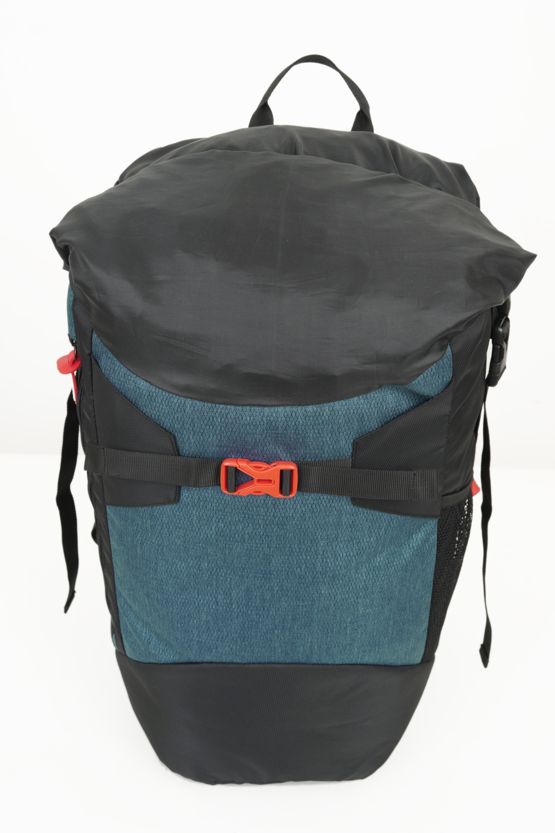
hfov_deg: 27.0
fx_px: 1156
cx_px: 278
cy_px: 416
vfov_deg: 39.6
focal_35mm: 50
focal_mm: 50
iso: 800
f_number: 10
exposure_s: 1/160
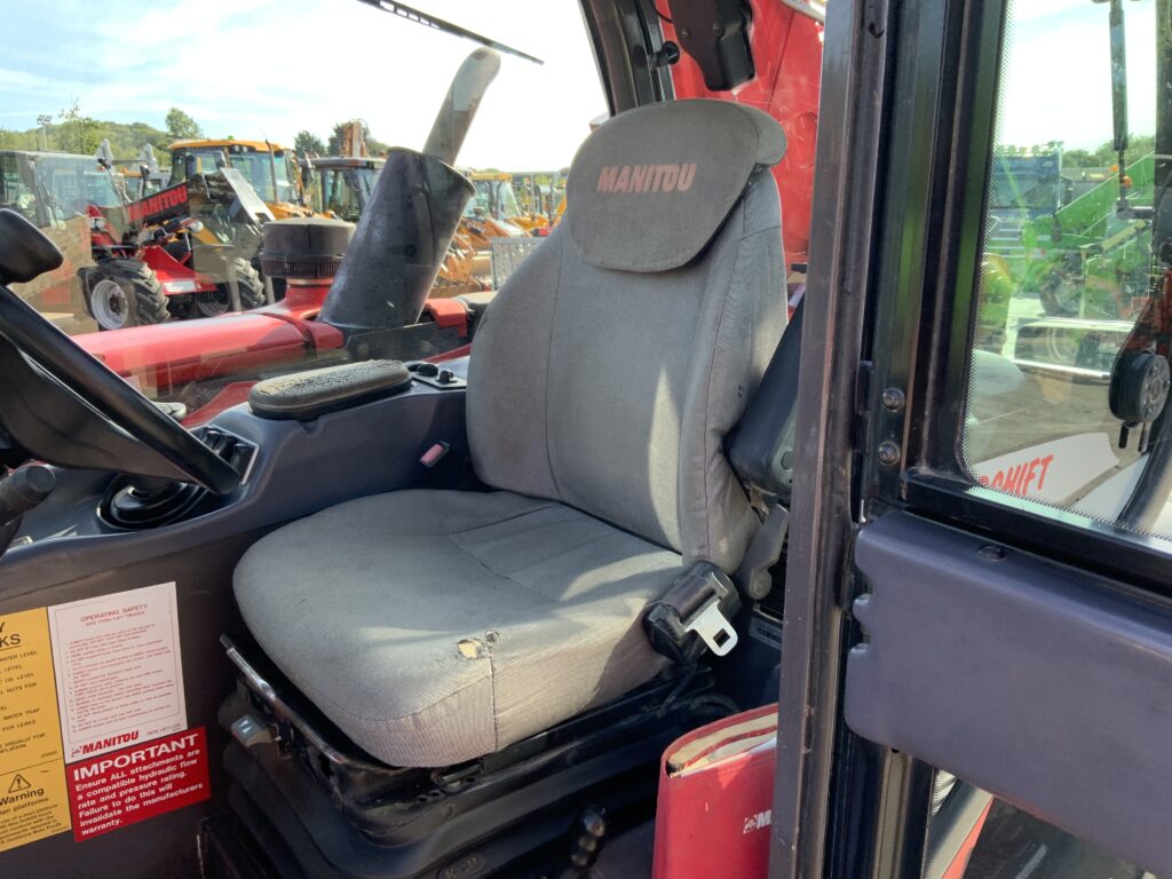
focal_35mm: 29
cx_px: 586
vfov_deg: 48.2
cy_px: 440
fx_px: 982
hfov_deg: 61.7
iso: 16
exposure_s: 1/204
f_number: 1.8
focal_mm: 3
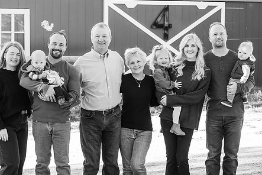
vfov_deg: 12.9
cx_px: 131
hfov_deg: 19.3
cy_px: 81
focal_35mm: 106
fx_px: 772
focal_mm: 81
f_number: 6.3
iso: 1600
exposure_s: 1/320
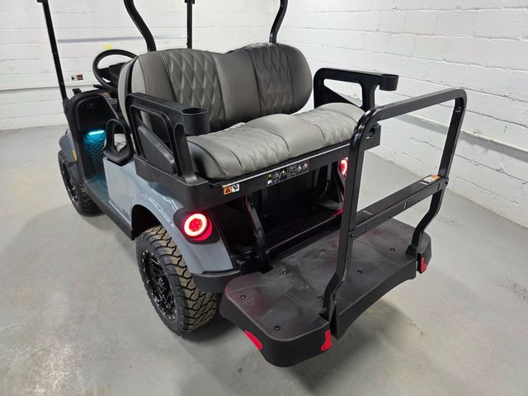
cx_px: 264
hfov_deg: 73.9
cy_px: 198
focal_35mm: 23
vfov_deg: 58.9
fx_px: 351
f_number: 1.7
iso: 160
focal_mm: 6.3
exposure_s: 1/120
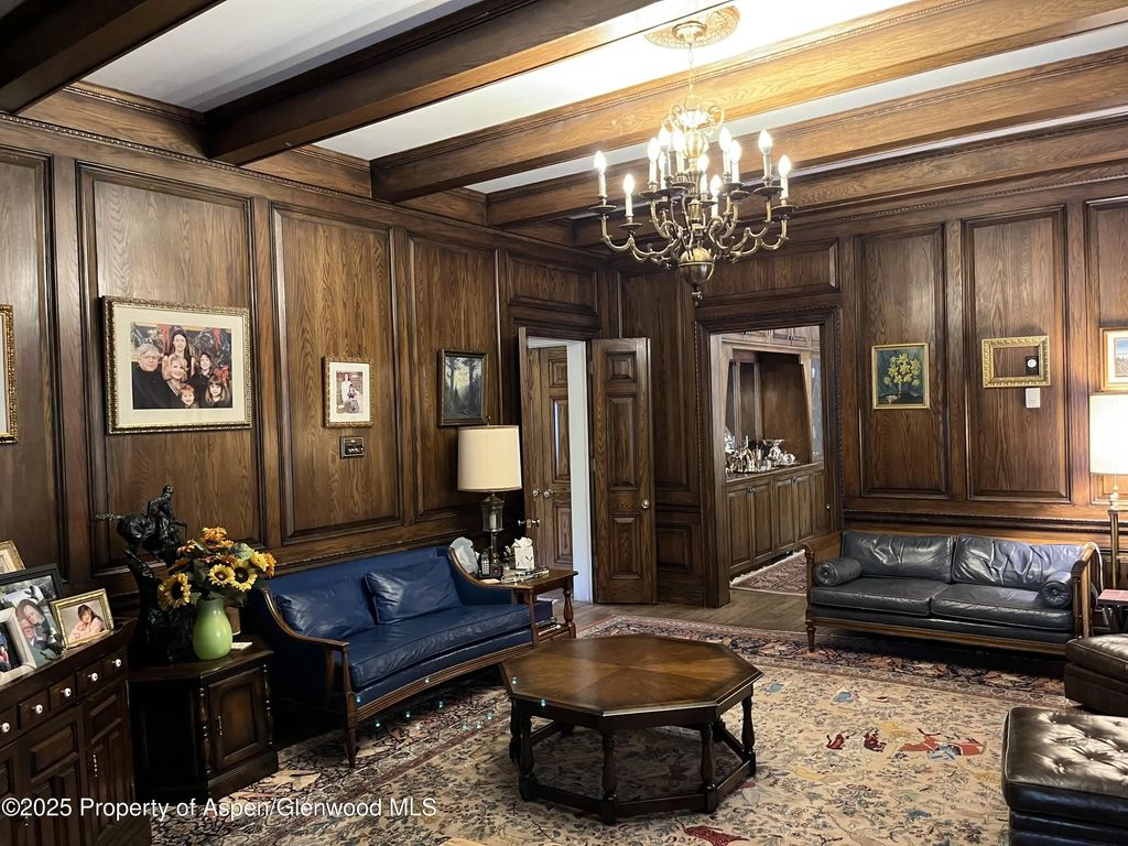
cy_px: 423
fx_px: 847
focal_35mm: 26
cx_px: 564
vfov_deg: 53.1
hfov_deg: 67.3
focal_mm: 5.1
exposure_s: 1/30
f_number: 1.6
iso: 640
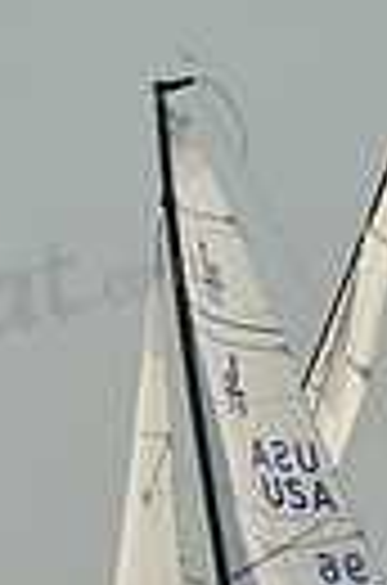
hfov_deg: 0.9
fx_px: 25402
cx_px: 434
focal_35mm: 1567
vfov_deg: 1.3
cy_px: 504
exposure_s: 1/1250
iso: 280
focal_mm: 350
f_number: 8
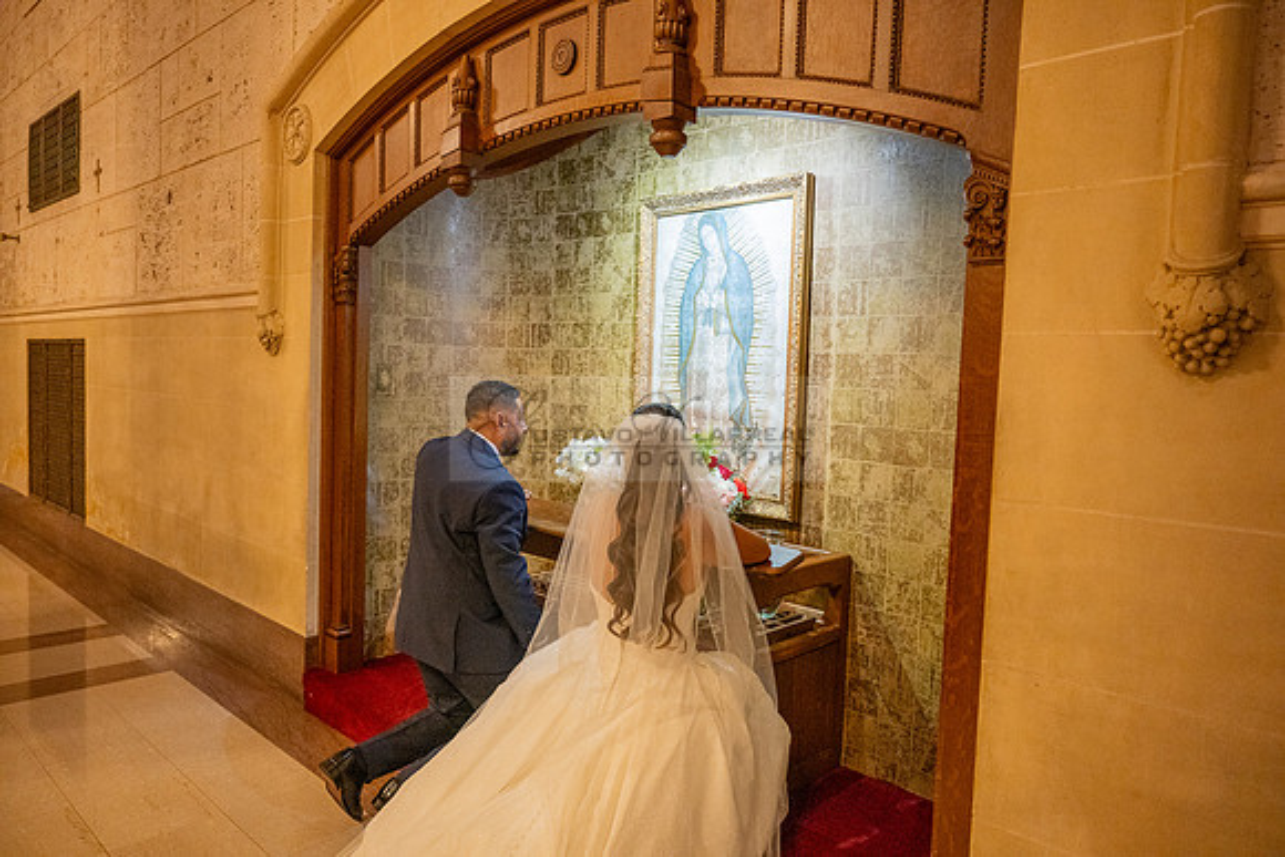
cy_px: 428
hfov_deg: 73.7
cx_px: 642
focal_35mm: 24
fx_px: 857
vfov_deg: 53.2
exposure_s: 1/200
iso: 2000
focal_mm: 24
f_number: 3.2
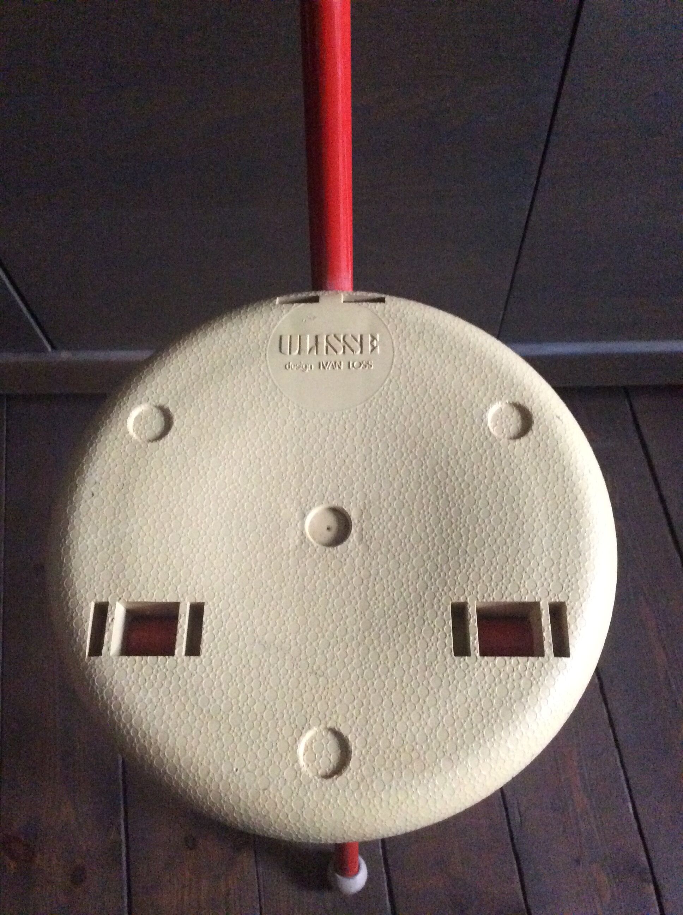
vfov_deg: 56.9
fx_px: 844
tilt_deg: -64.5
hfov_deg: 44.1
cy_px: 458
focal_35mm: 32
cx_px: 342
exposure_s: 1/17
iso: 500
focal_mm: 3.3
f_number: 2.4
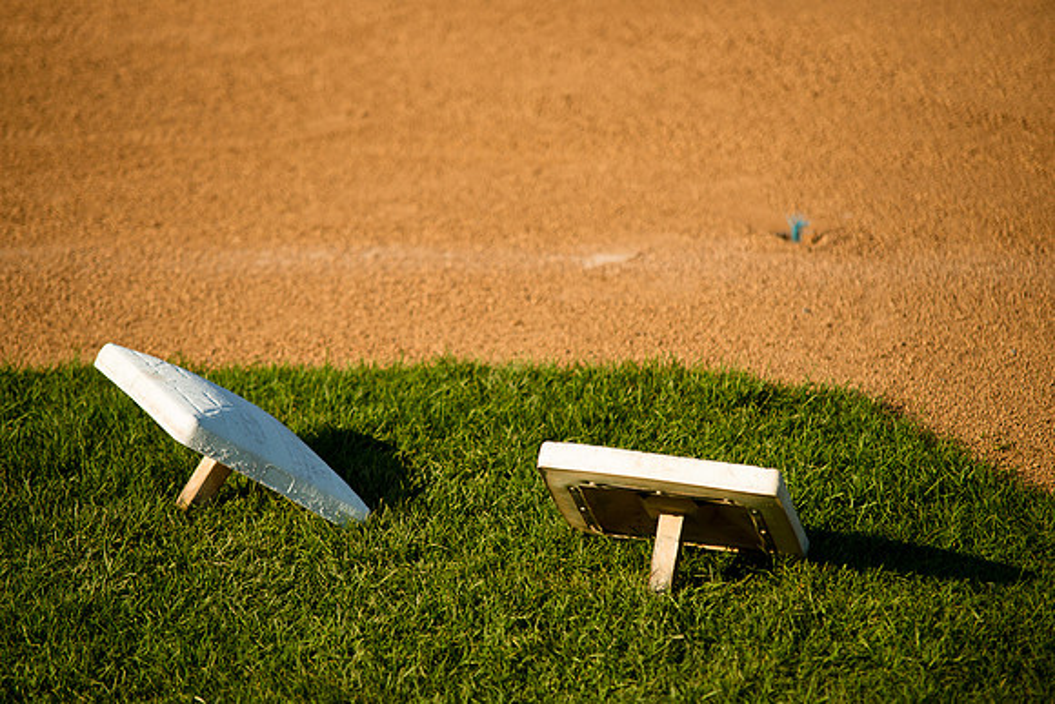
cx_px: 492
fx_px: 4692
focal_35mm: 160
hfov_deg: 12.8
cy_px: 376
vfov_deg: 8.6
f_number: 2.8
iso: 400
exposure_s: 1/8000
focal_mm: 150
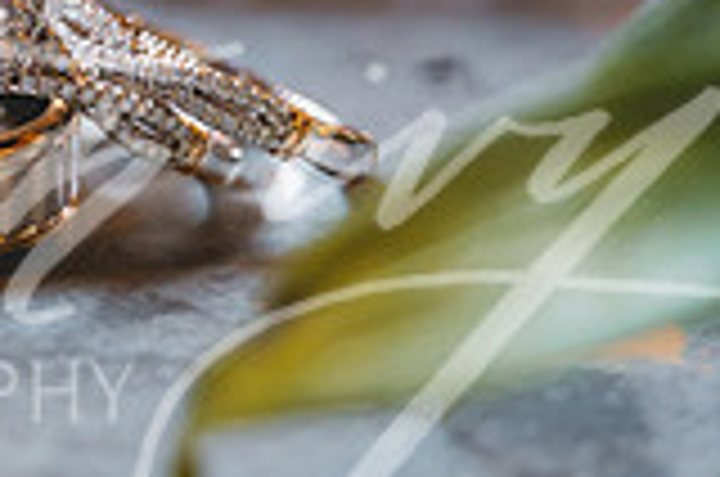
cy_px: -248
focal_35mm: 203
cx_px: -452
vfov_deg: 6.6
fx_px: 4052
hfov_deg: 9.8
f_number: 4
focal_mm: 50
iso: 1250
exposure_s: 1/125
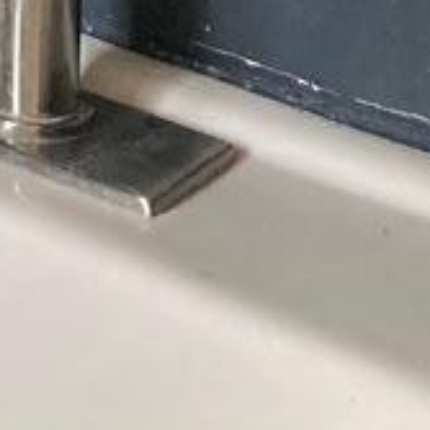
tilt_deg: +0.1
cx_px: -397
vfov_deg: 7.6
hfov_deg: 8.8
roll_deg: -1.3
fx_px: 2670
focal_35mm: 190
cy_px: -1020
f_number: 1.8
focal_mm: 3.99
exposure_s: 1/60
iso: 200
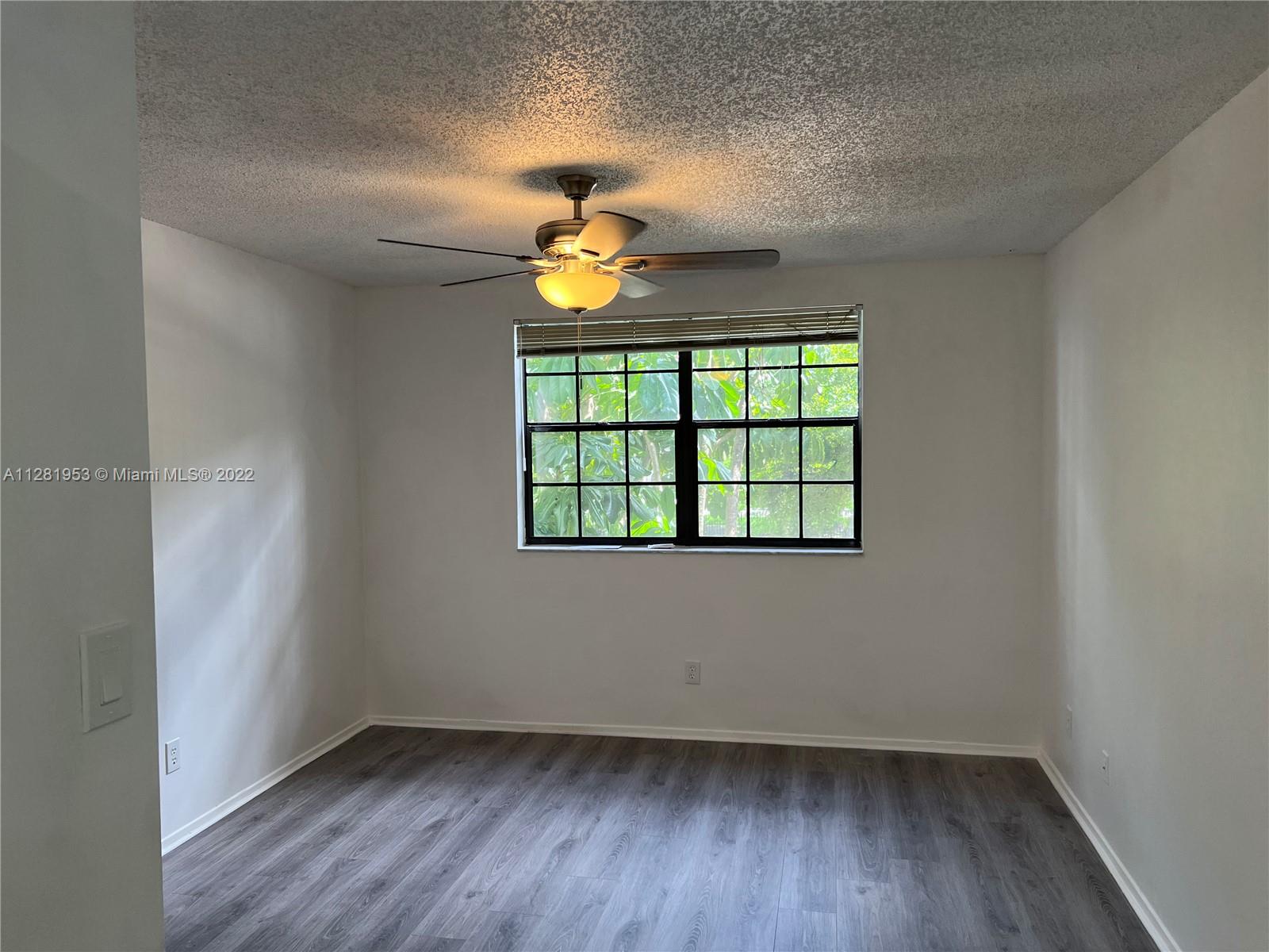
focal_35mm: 26
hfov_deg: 67.3
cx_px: 634
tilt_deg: -2.6
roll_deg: +1.4
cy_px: 476
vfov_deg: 53.1
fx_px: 953
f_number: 1.5
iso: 80
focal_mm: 5.7
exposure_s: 1/120
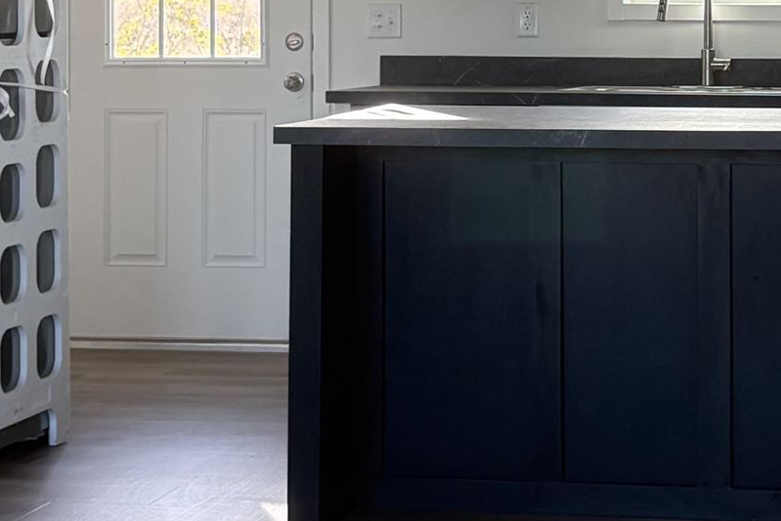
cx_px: 617
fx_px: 2256
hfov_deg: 19.5
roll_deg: +0.0
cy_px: -7
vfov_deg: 13.0
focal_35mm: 104
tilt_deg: +1.3
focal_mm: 5.96
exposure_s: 1/222
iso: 125
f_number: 1.6
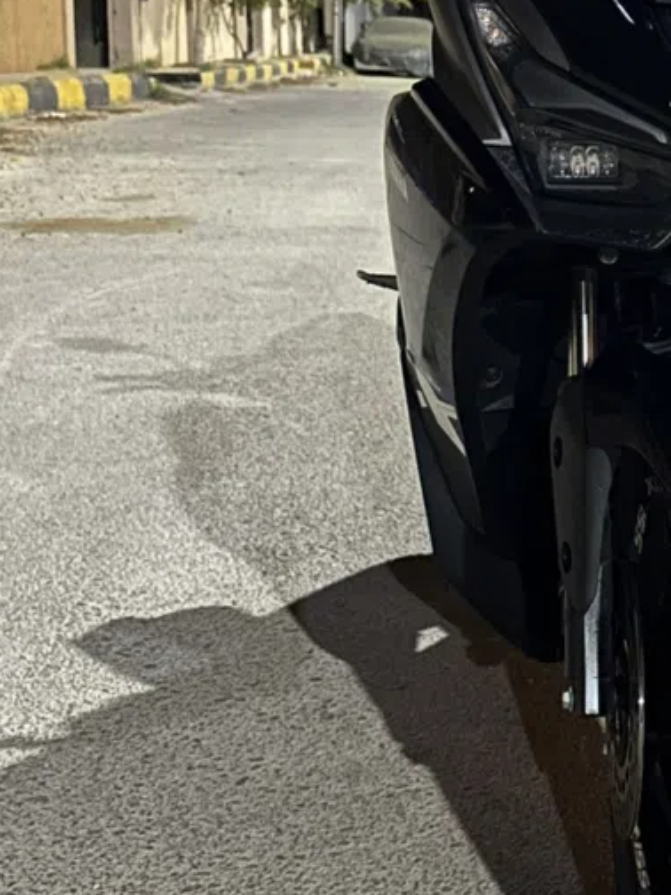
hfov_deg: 21.2
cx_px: 778
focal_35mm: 65
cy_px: 312
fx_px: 1680
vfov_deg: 29.6
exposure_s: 1/55
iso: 1000
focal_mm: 6.86
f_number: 1.78
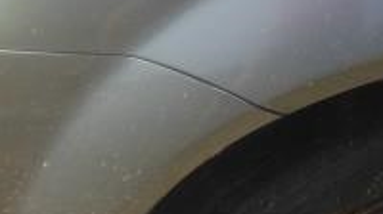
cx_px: 383
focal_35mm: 109
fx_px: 1106
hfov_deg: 19.1
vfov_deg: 10.8
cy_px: -86
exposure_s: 1/1000
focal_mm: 4.5
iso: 125
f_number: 3.2
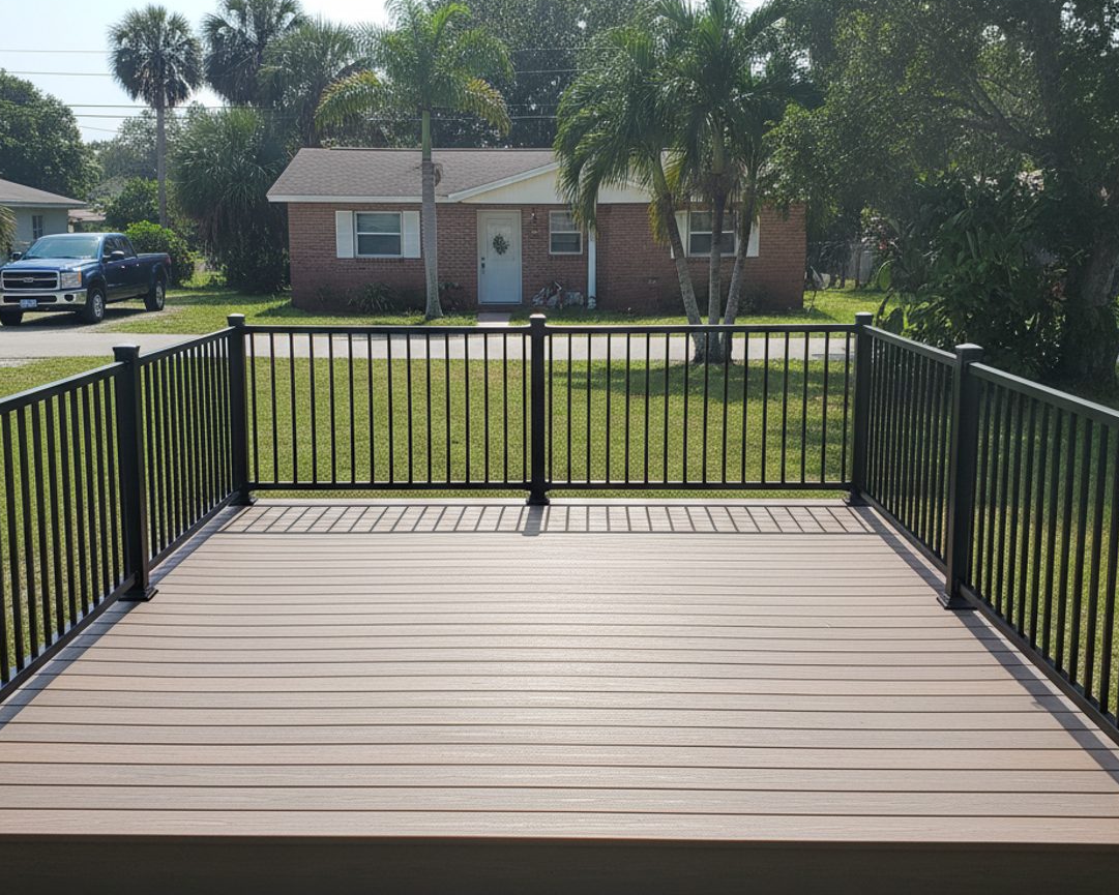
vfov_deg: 54.9
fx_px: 861
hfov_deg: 66.0
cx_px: 538
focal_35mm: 26
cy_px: 434
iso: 345
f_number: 1.78
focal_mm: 6.8
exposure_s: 1/359
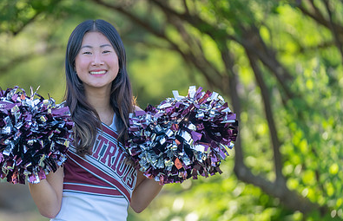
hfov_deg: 9.7
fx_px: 2029
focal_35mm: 215
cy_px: 126
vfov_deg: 6.2
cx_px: 96
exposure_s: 1/320
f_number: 2.8
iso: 125
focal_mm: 144
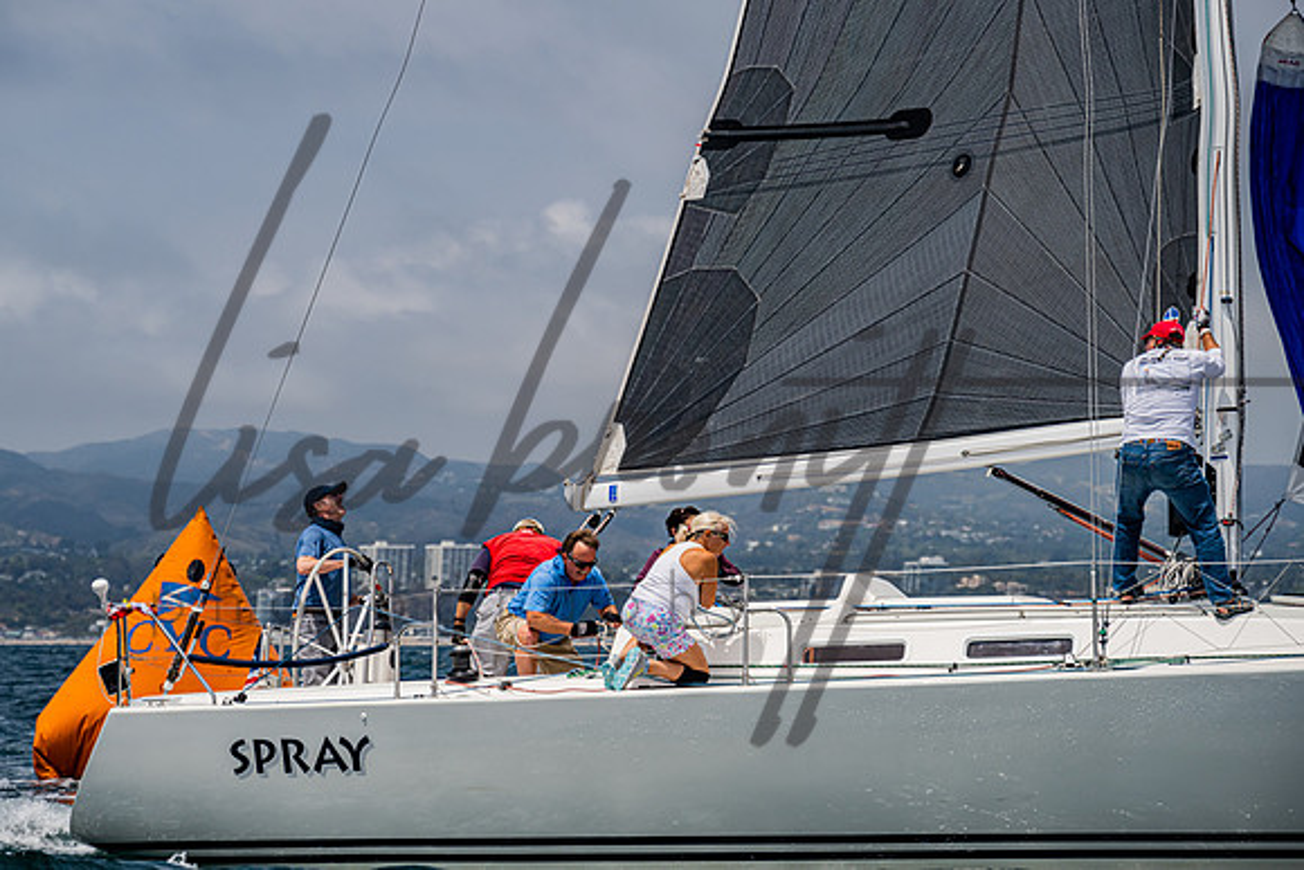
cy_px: 396
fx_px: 5611
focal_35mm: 155
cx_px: 573
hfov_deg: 13.3
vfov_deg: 8.9
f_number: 6.3
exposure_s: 1/1000
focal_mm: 135
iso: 250
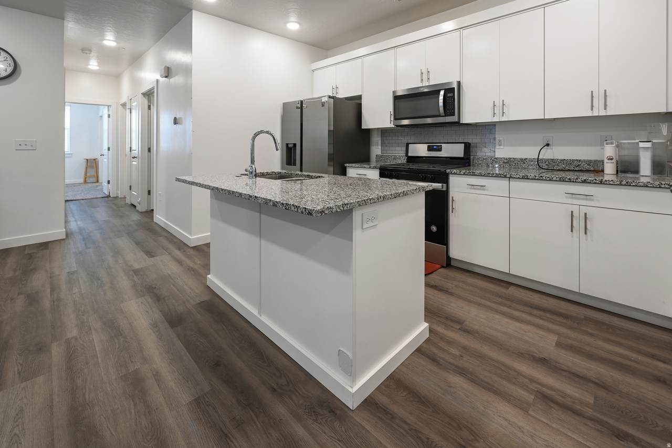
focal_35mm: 14
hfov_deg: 104.3
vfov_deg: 81.1
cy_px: 224
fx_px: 261
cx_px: 336
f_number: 8
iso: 250
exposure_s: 1/13
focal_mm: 14
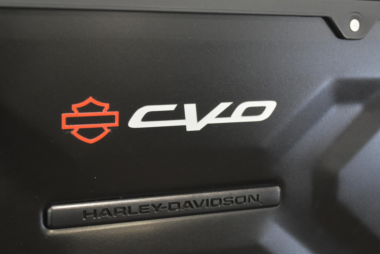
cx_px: 182
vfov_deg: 21.6
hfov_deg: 31.9
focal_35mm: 63
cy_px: 129
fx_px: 665
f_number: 5
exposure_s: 1/25
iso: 1600
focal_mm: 38
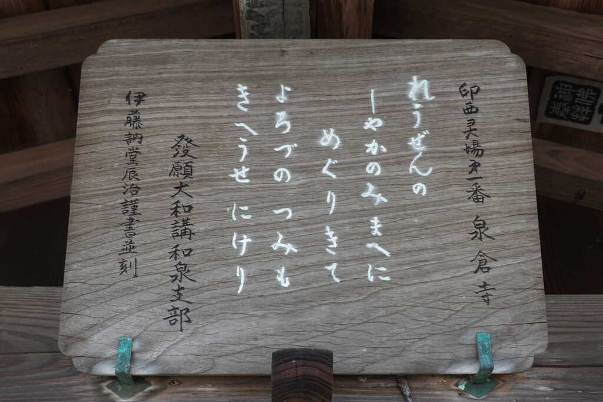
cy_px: 201
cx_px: 302
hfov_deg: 48.5
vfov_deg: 33.4
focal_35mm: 40
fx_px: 670
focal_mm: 14.99
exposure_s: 1/50
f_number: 4
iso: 125
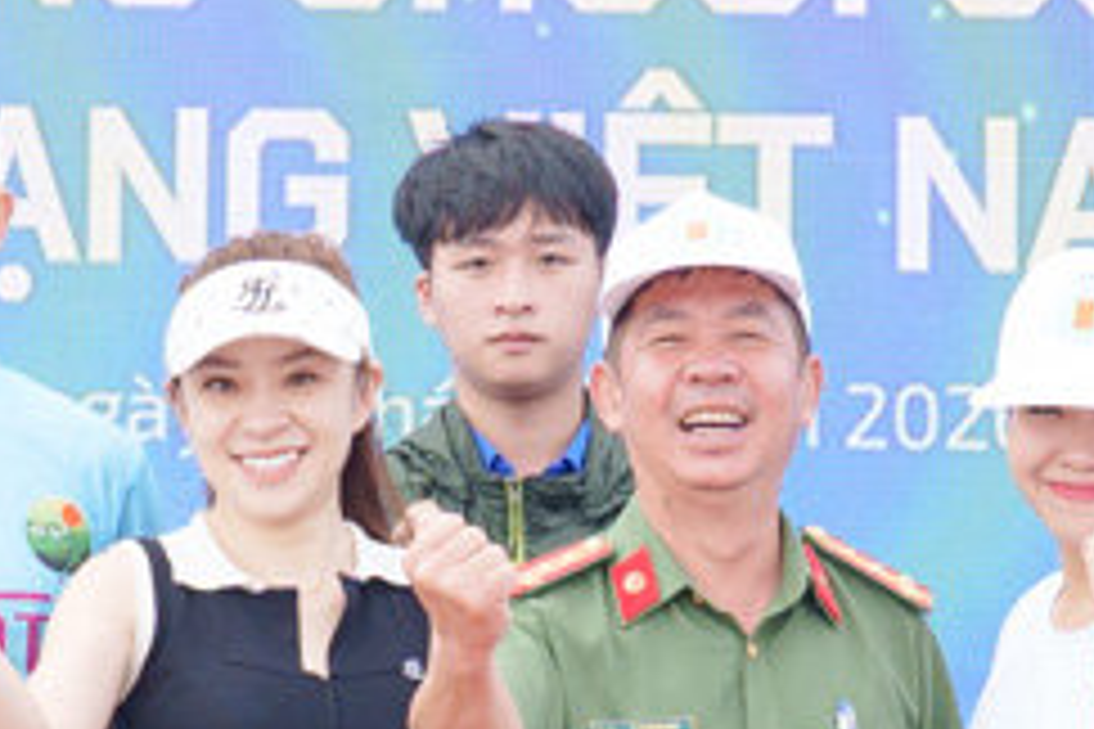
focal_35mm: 221
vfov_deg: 6.2
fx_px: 6715
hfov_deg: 9.3
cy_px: 382
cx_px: 315
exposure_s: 1/250
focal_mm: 28
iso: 250
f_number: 3.5
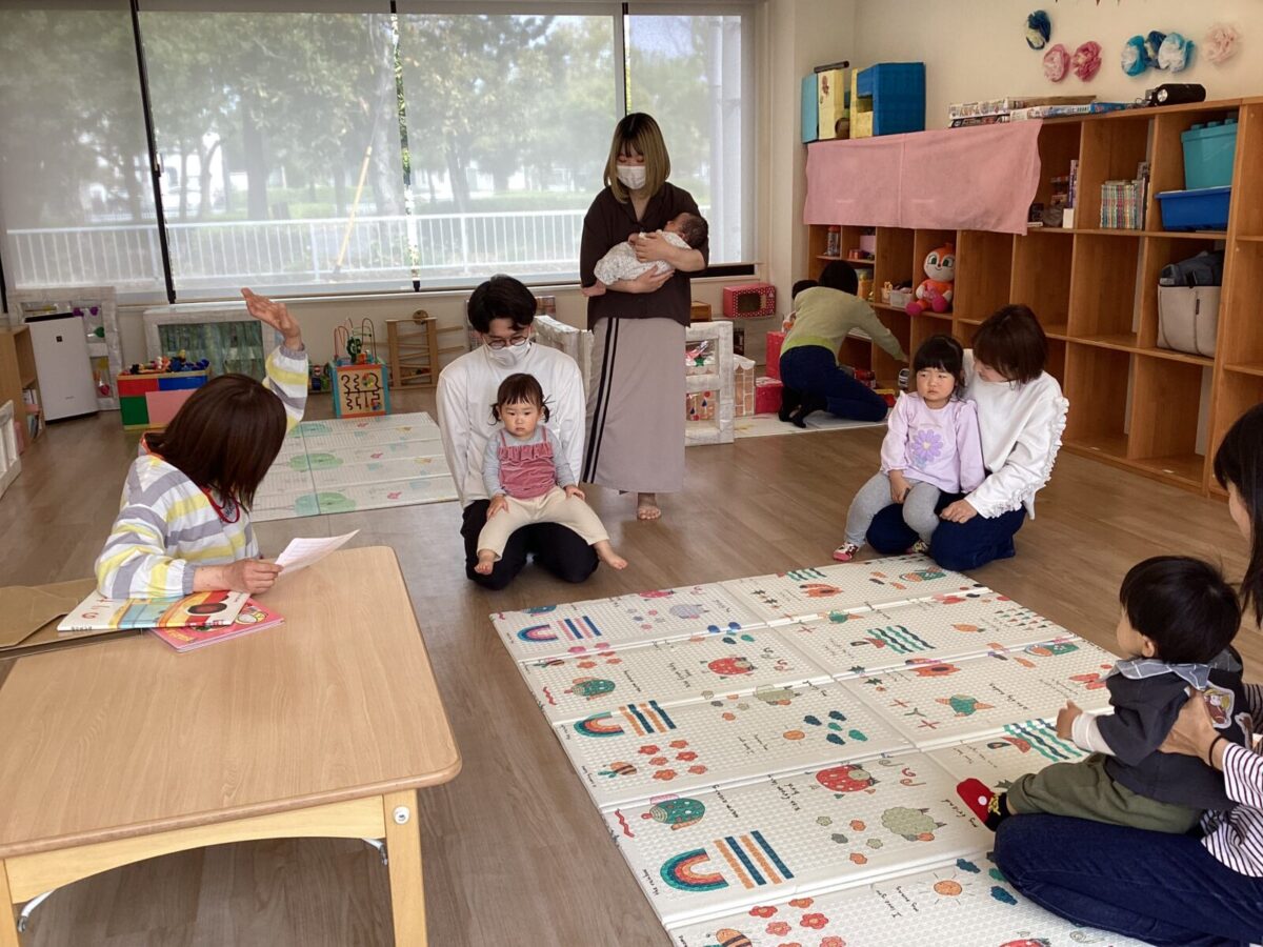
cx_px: 632
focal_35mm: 31
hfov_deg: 58.4
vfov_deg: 45.4
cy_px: 474
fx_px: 1131
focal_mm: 3.3
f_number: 2.4
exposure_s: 1/120
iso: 25
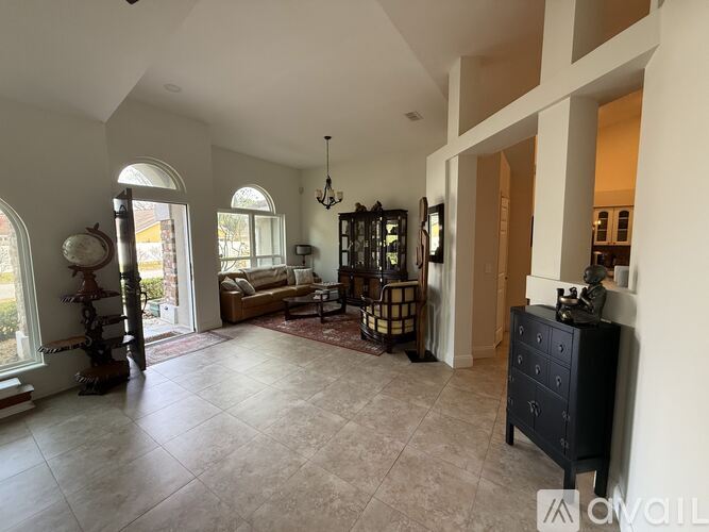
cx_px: 354
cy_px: 266
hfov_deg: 102.1
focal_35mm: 14
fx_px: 287
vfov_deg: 85.7
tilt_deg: -6.3
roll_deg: -0.2
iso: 250
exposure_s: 1/99
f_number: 2.2
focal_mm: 2.22
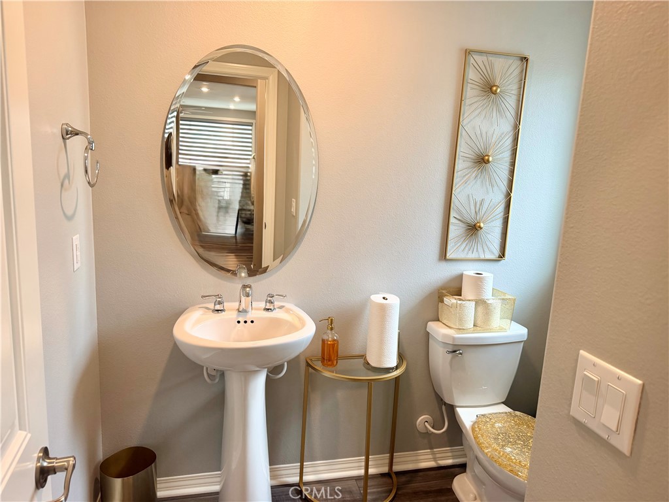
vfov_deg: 56.8
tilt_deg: -9.7
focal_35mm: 24
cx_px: 334
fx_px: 464
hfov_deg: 71.6
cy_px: 251
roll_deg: -3.1
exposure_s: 1/120
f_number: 1.78
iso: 160
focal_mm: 6.76
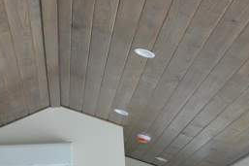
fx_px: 581
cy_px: -56
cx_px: 116
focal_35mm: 84
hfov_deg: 24.2
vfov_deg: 15.4
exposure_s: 1/60
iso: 400
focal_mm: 18
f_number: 4
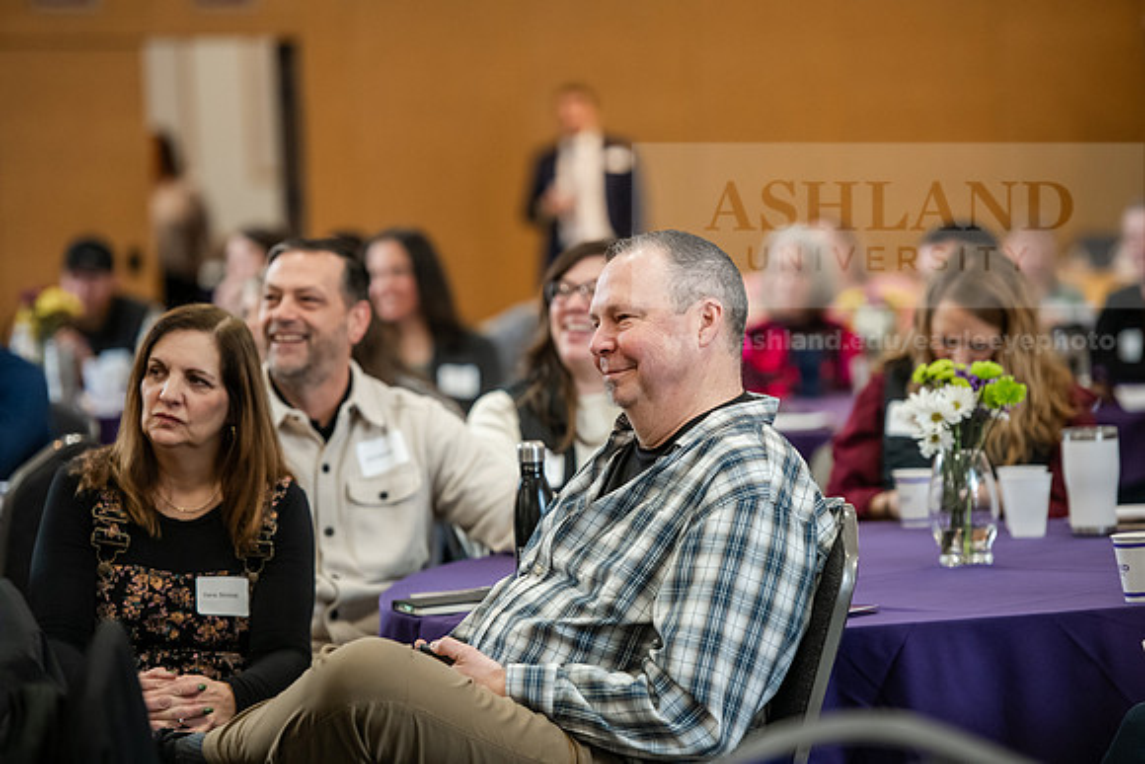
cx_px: 572
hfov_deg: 12.8
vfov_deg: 8.6
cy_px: 382
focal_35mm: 160
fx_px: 5090
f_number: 3.2
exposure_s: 1/200
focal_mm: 160
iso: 2000
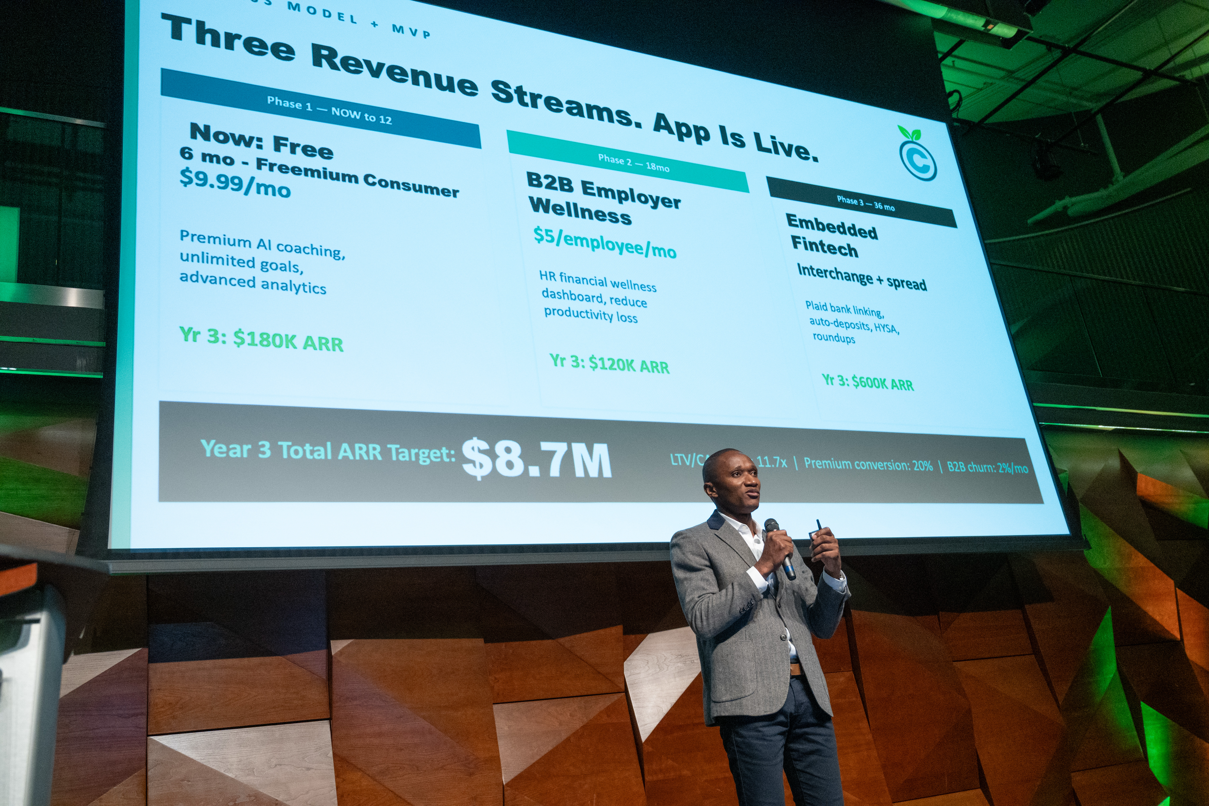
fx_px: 1075
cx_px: 604
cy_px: 403
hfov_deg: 58.7
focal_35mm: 32
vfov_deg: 41.1
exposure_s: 1/500
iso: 3200
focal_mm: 32
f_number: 4
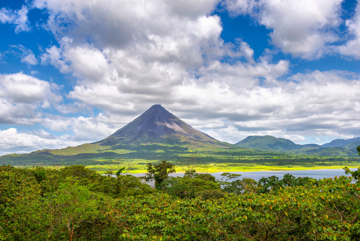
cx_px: 180
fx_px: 320
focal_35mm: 32
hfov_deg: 58.7
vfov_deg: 41.2
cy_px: 120
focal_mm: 32
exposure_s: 1/320
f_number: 7.1
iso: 100
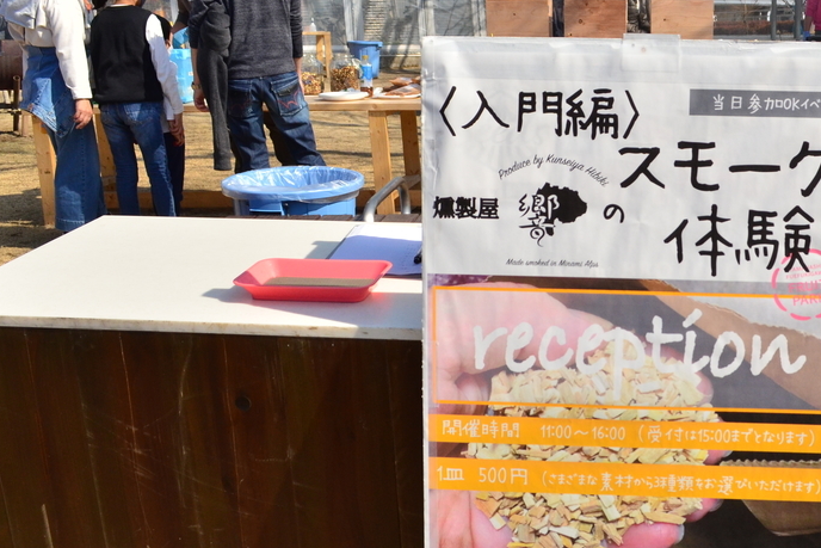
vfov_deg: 28.6
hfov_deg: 40.6
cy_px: 312
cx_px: 626
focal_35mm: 47
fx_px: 1072
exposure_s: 1/4000
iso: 500
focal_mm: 18
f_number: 5.6
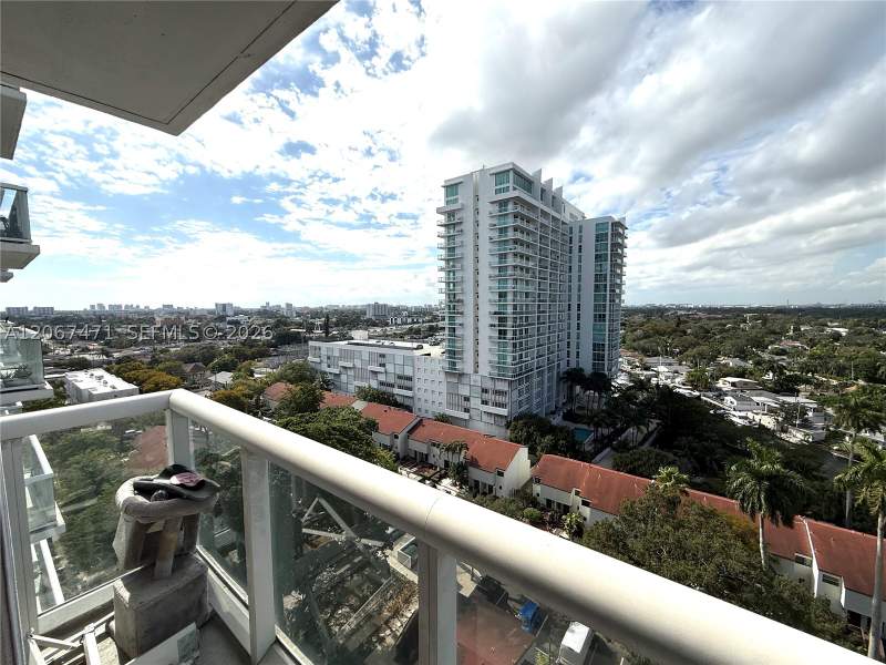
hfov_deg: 102.1
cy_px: 332
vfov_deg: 85.7
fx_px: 358
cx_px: 443
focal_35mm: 14
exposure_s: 1/5155
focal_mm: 2.22
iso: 50
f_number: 2.2
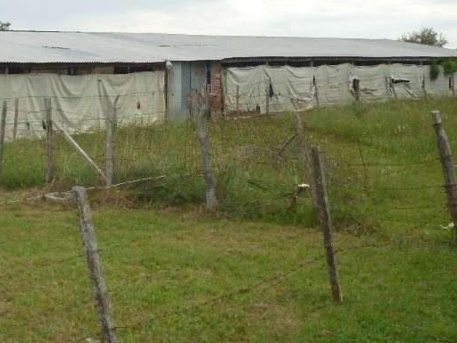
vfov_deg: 24.9
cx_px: 136
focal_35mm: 58
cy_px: 85
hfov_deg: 32.8
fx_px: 766
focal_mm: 5.5
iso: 800
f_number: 8
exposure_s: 1/1300
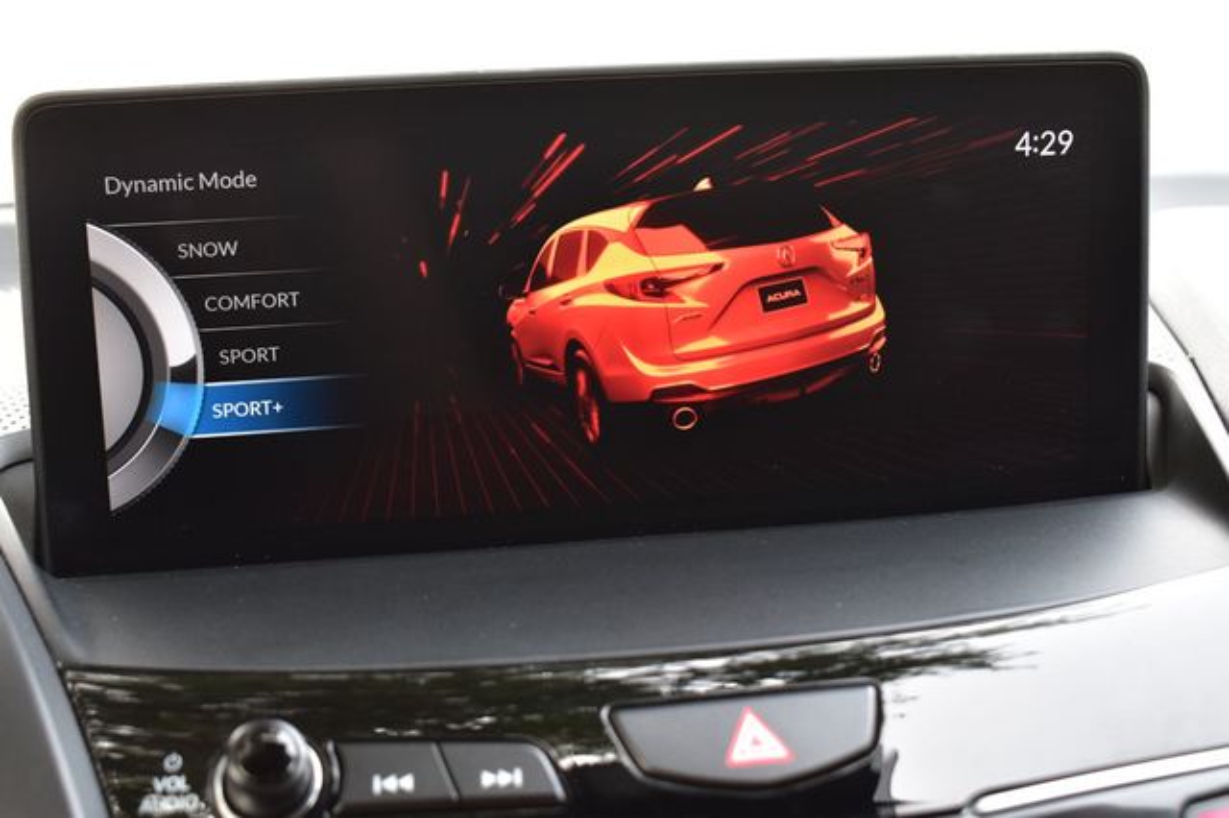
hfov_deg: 33.4
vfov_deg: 22.6
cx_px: 614
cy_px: 409
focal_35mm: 60
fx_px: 2047
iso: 400
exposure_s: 1/40
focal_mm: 40
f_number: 7.1
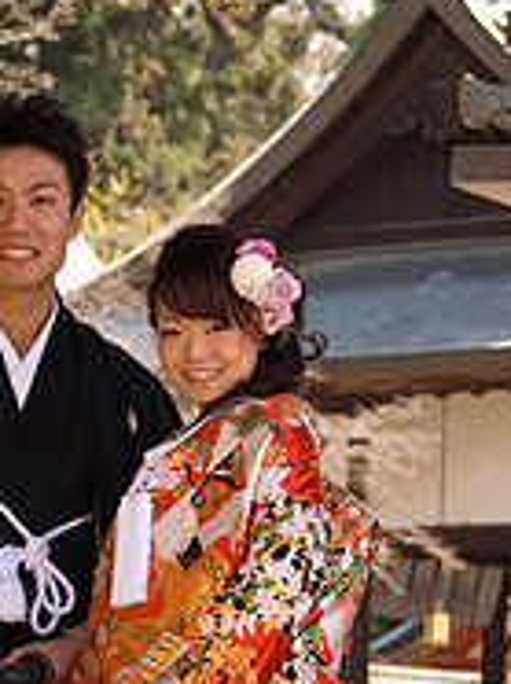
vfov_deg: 9.1
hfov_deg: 6.8
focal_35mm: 217
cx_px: 83
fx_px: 4281
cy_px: 750
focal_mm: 62
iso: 100
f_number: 5
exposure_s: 1/80
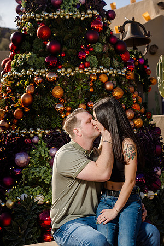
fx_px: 506
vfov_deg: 27.3
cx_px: 82
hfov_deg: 18.4
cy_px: 123
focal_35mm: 74
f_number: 5.6
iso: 50
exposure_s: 1/250
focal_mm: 74
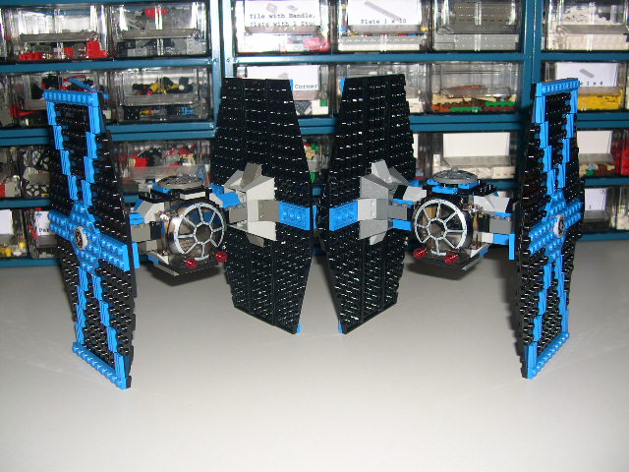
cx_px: 314
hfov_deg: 49.0
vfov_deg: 37.7
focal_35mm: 38
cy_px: 236
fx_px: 690
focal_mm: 8
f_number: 2.8
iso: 100
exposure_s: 1/60
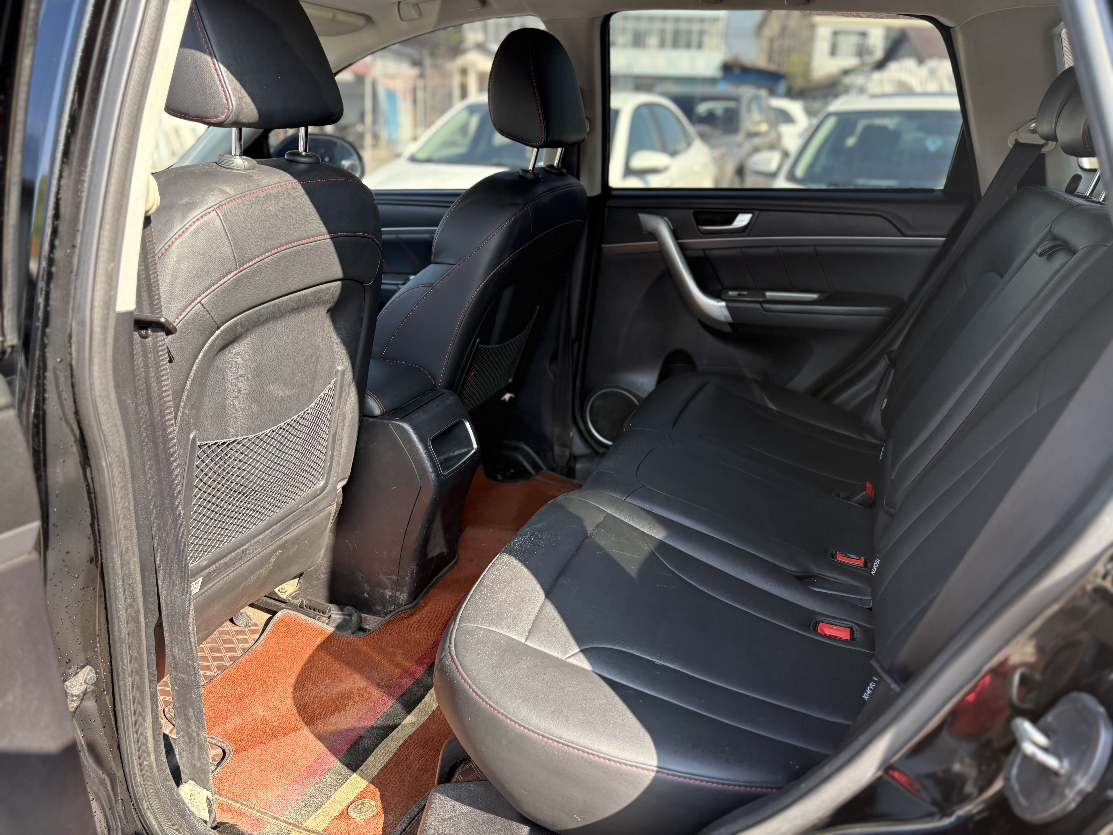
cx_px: 556
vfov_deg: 53.1
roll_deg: -0.2
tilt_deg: -19.0
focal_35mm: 26
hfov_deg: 67.3
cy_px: 418
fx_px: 836
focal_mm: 5.96
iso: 64
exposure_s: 1/309
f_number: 1.6
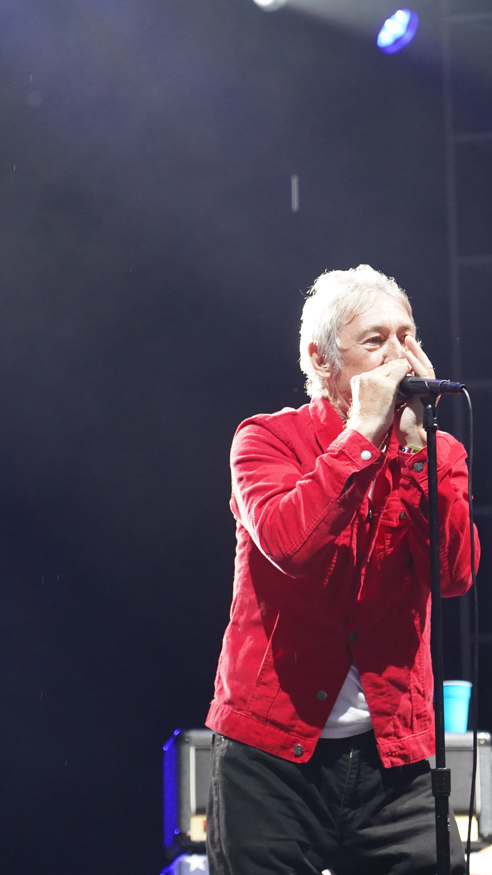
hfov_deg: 7.3
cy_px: 438
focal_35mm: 166
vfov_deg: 13.0
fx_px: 3850
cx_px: 311
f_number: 4
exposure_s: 1/160
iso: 5000
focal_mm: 105
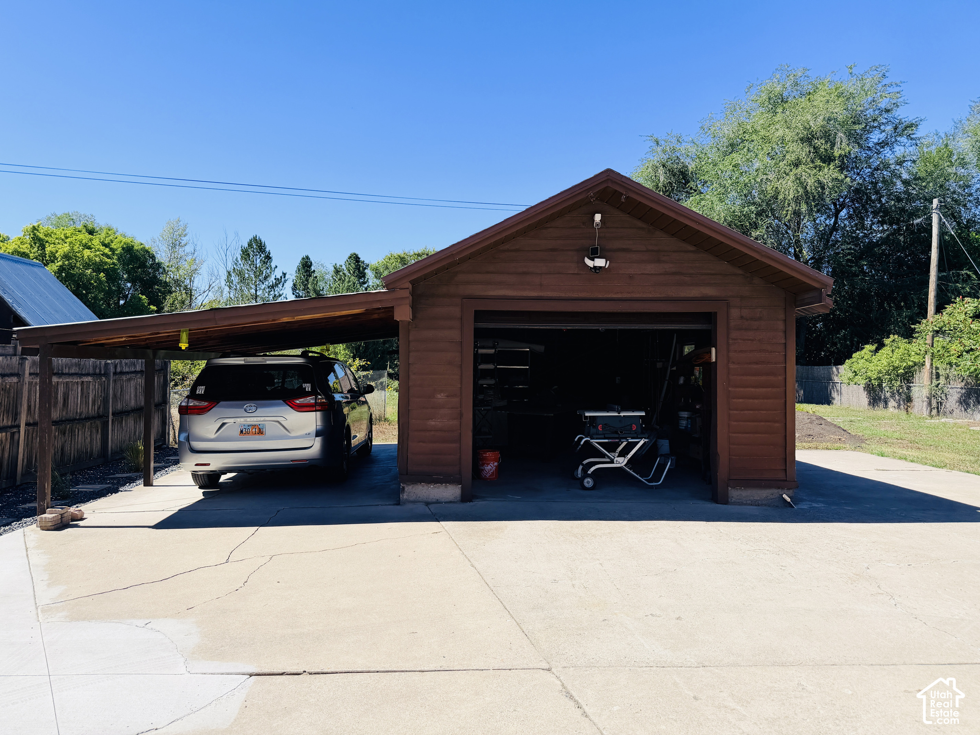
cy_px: 368
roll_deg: +0.0
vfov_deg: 56.8
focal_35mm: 24
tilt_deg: -0.4
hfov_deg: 71.6
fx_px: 679
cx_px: 490
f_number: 1.78
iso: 80
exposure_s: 1/4405
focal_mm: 6.76
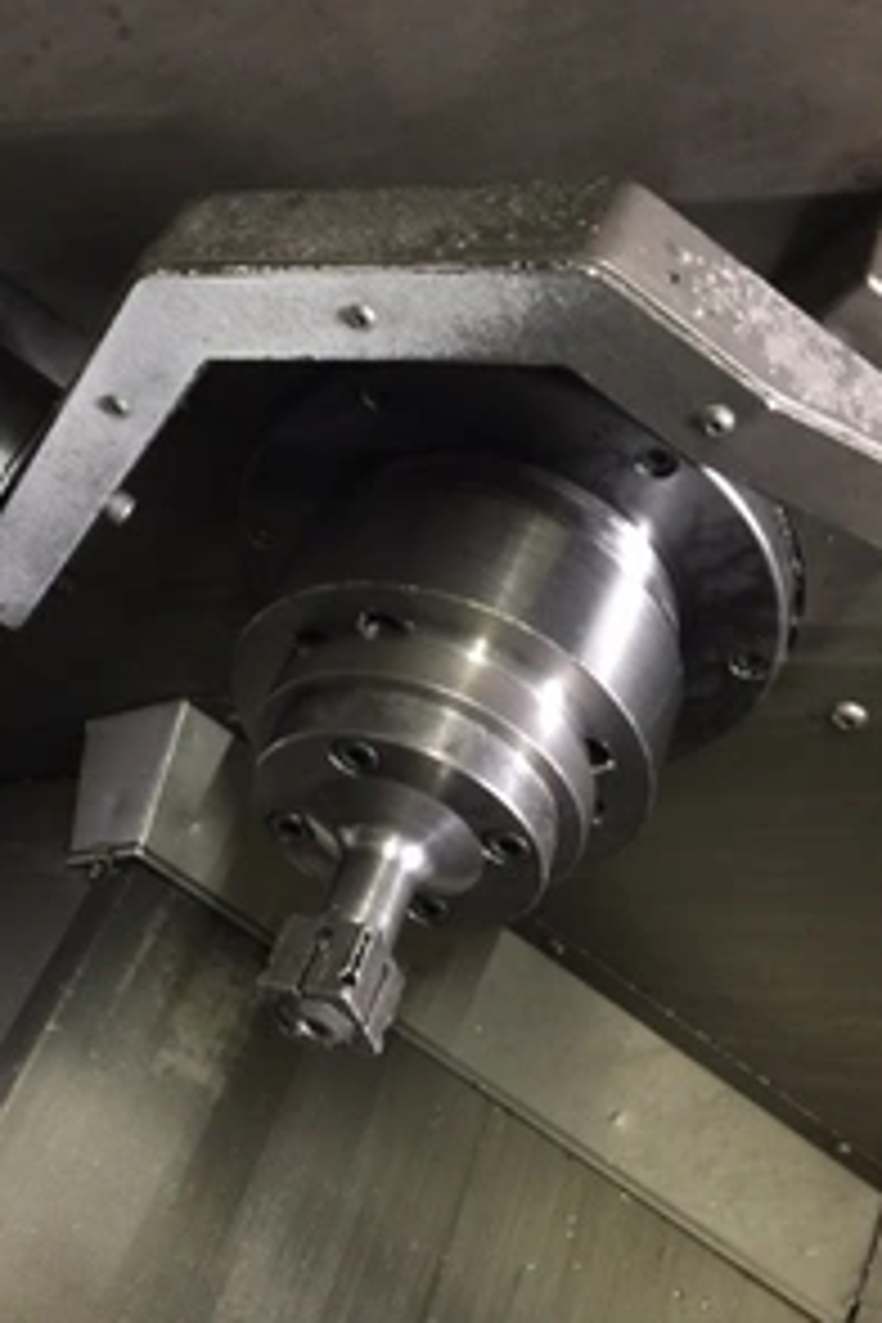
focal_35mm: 41
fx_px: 1507
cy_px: 652
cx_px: 302
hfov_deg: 32.4
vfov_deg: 47.4
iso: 80
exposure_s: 1/4
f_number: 2.2
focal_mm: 4.15
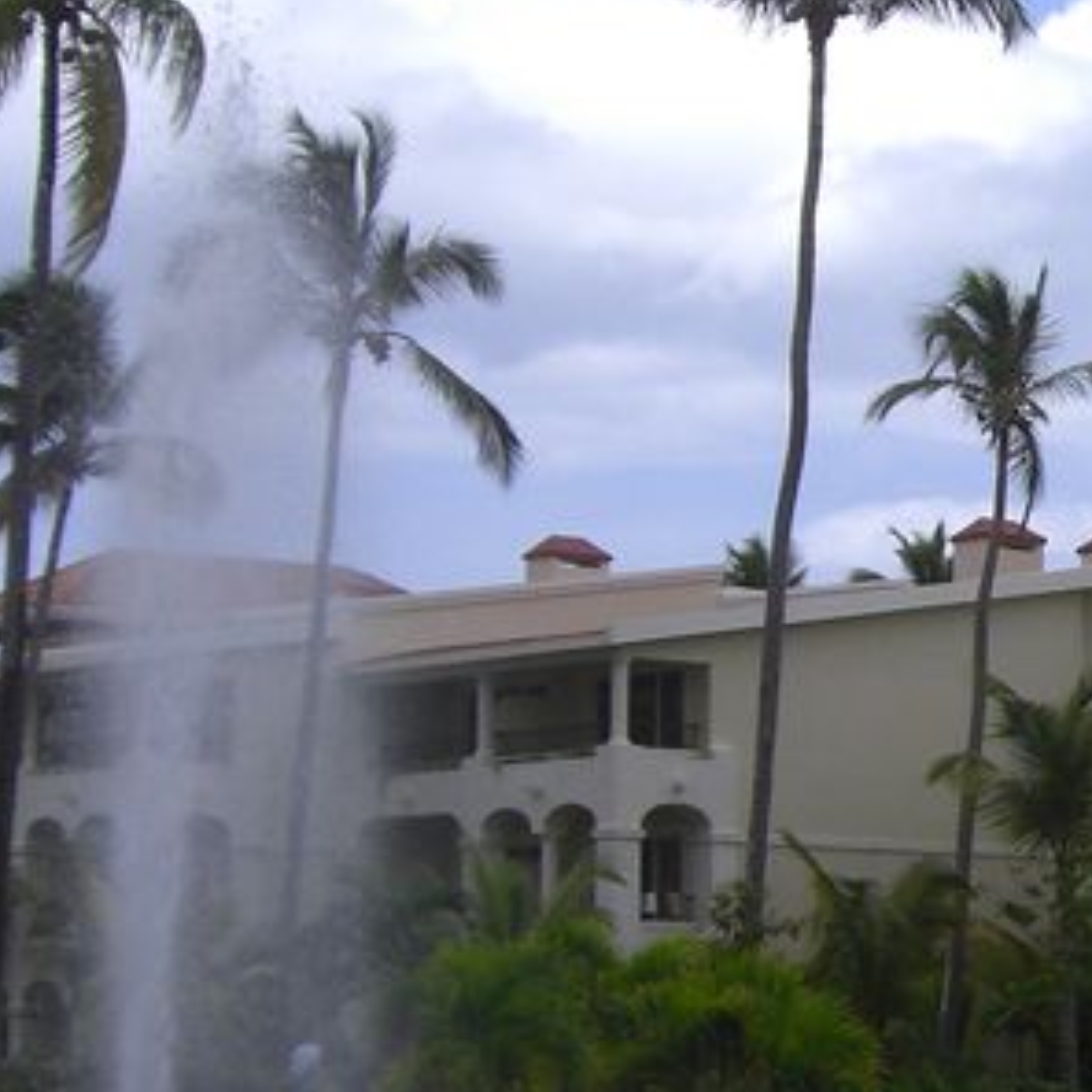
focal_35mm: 116
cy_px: 745
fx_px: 4140
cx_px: 1454
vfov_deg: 15.0
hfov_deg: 14.4
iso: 64
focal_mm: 6.2
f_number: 8
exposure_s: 1/160
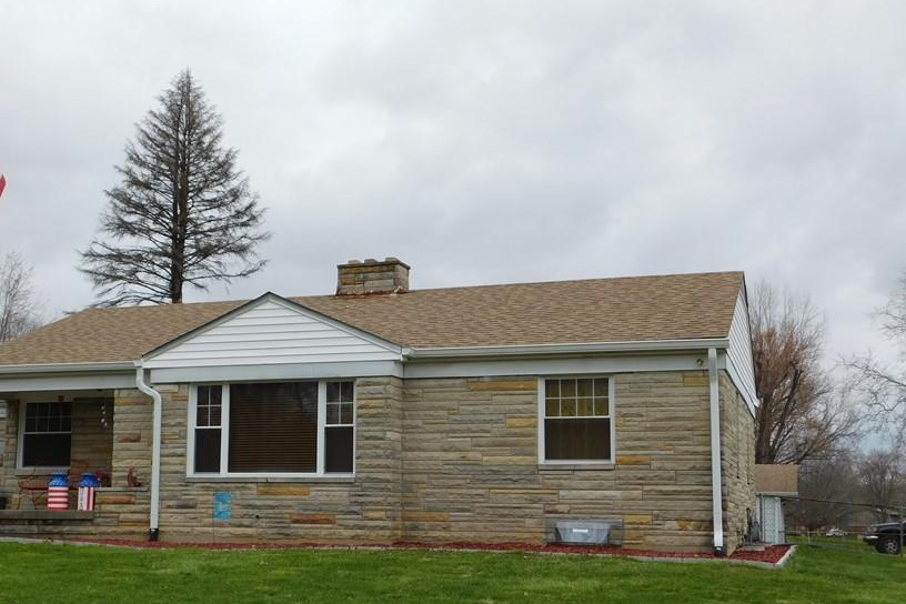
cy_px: 359
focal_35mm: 47
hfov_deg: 41.7
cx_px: 355
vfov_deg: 28.6
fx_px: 1183
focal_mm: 6.3
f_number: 3.5
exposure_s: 1/800
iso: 125
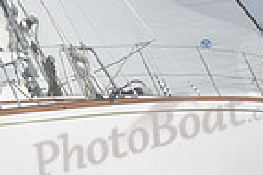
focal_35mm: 284
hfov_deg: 7.2
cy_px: 62
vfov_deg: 4.8
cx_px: -61
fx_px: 2072
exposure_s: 1/800
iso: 320
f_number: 13
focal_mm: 70
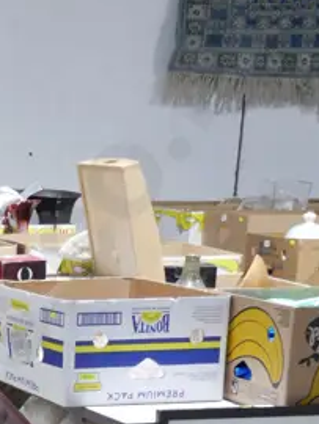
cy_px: 644
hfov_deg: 10.9
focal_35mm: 129
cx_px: -226
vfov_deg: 14.2
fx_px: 1583
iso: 800
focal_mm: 17
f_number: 4
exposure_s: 1/60
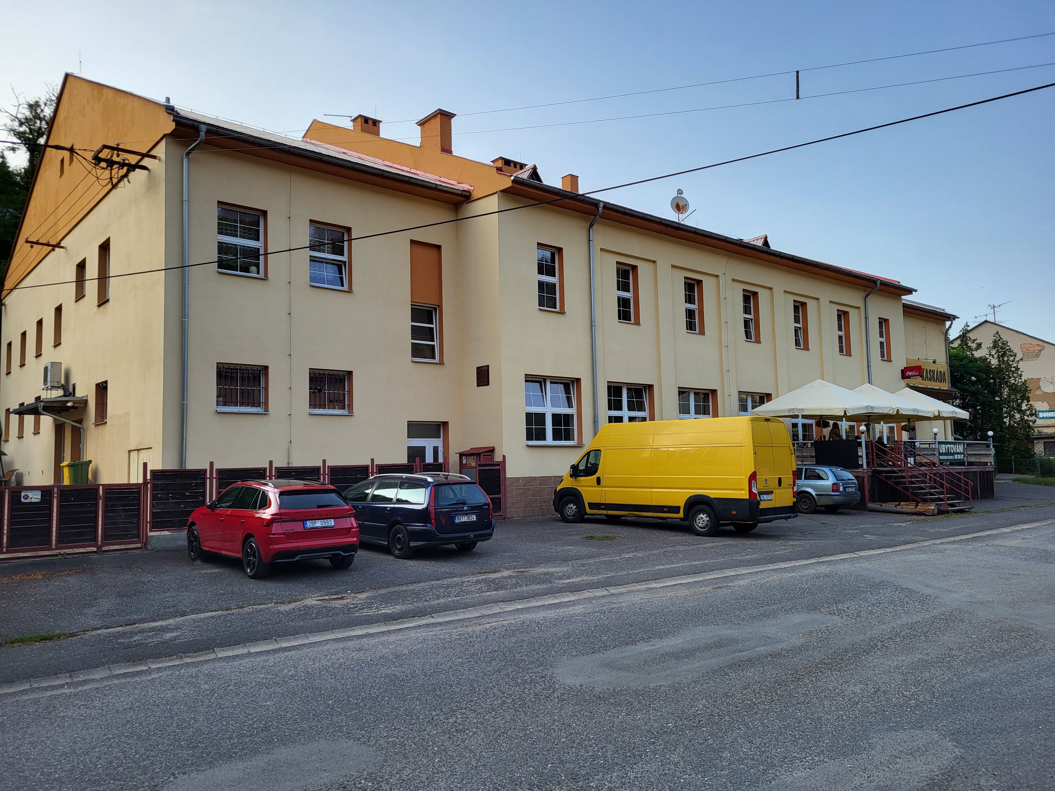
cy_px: 396
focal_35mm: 26
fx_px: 792
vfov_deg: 53.1
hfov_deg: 67.3
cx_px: 528
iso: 40
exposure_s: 1/585
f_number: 1.8
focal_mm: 5.4
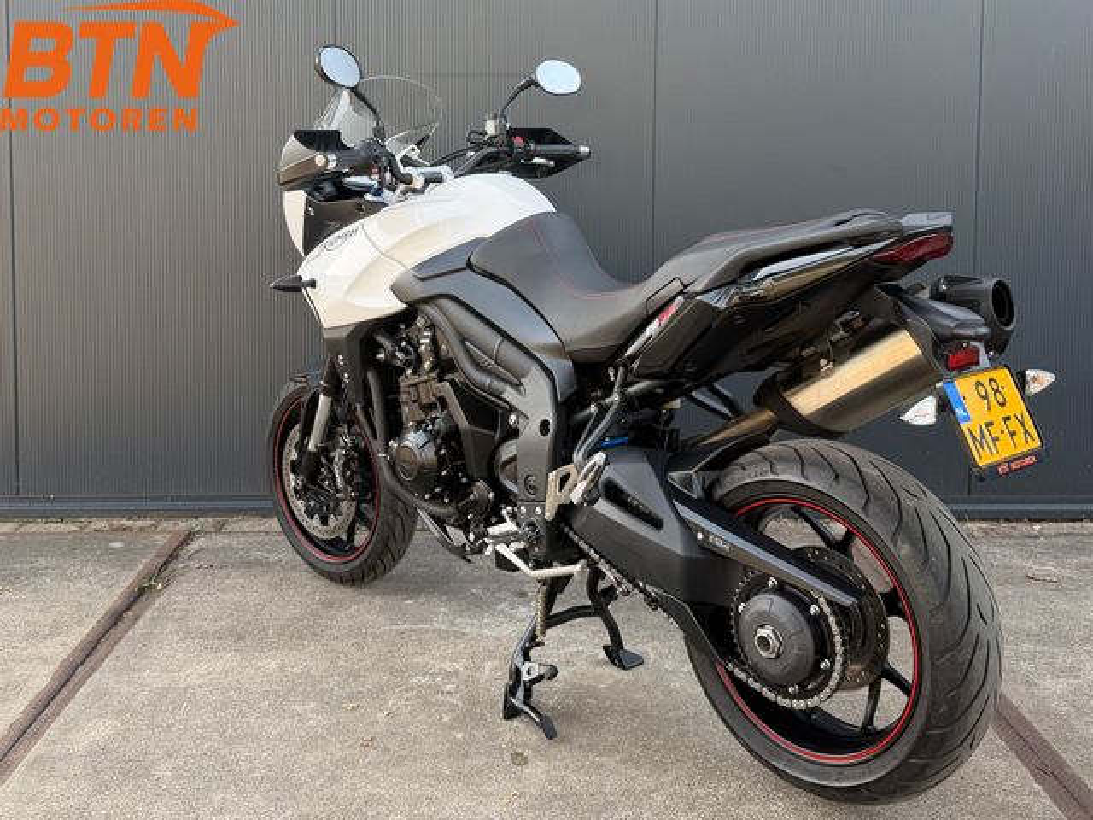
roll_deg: -0.2
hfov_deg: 71.6
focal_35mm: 24
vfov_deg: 56.8
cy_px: 410
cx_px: 546
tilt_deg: -3.1
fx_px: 758
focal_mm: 6.76
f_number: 1.78
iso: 80
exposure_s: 1/242
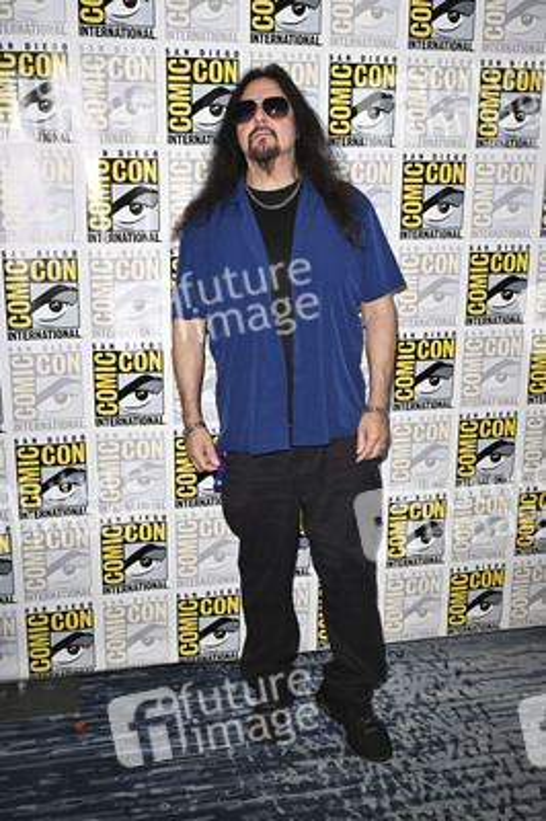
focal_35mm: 35
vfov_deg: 54.5
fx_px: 798
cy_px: 410
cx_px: 273
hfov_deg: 37.8
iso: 1250
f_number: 4.5
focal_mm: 35
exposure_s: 1/250
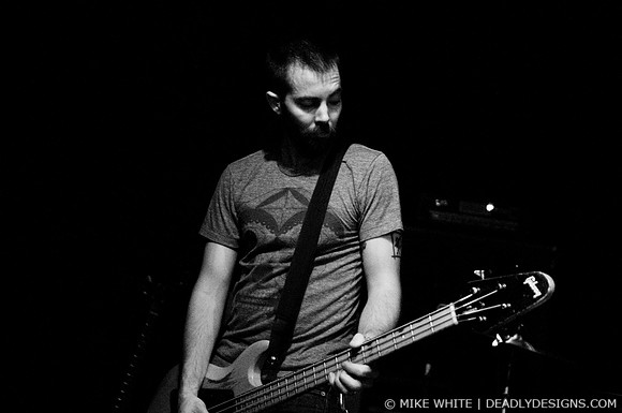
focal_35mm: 45
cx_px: 311
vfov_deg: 29.8
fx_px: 776
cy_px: 206
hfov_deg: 43.7
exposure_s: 1/40
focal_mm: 30
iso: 1000
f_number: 1.4
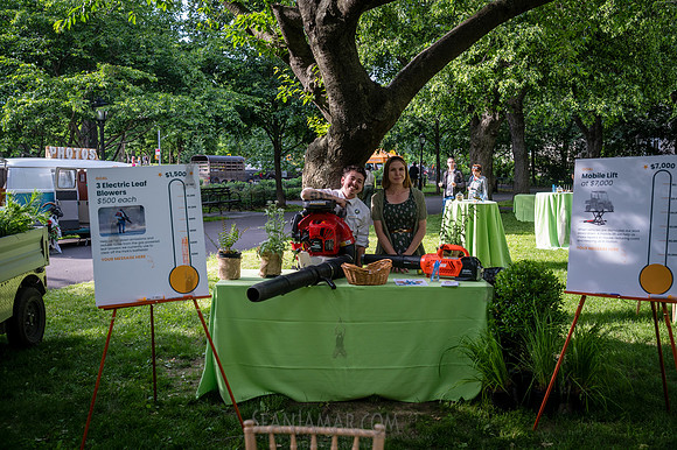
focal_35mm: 35
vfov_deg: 37.6
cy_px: 225
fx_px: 662
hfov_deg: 54.2
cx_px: 338
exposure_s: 1/1000
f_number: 4
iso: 800
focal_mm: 35
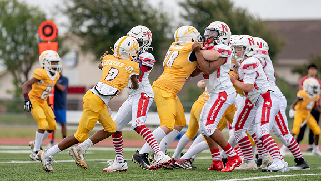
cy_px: 92
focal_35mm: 325
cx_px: 125
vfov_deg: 3.7
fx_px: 2766
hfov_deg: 6.6
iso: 400
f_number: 2.8
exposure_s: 1/2000
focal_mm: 200
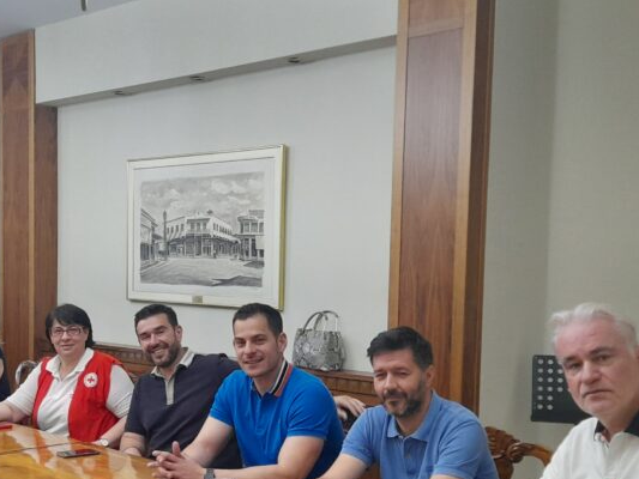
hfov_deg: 39.1
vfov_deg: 30.0
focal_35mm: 48
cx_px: 199
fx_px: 886
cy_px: 325
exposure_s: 1/33
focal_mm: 4.6
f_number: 2
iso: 320
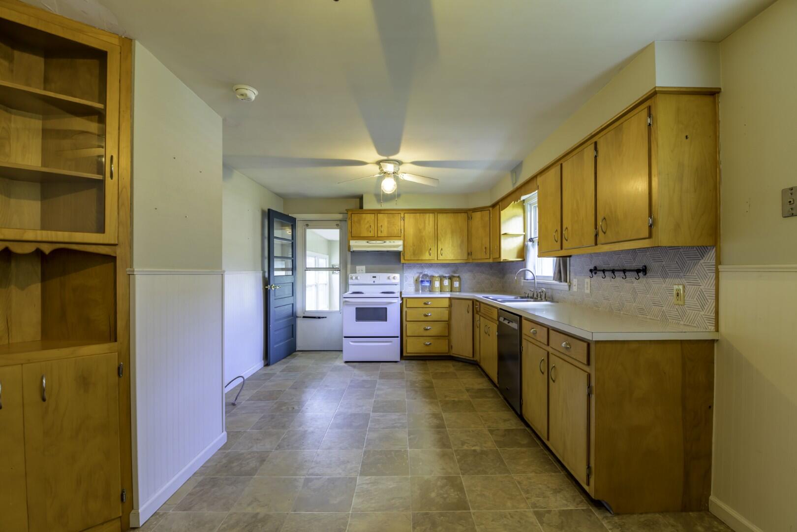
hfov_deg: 100.4
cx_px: 398
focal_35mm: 15
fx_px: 332
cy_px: 266
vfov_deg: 77.3
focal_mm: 15
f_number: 18
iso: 100
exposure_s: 1/8
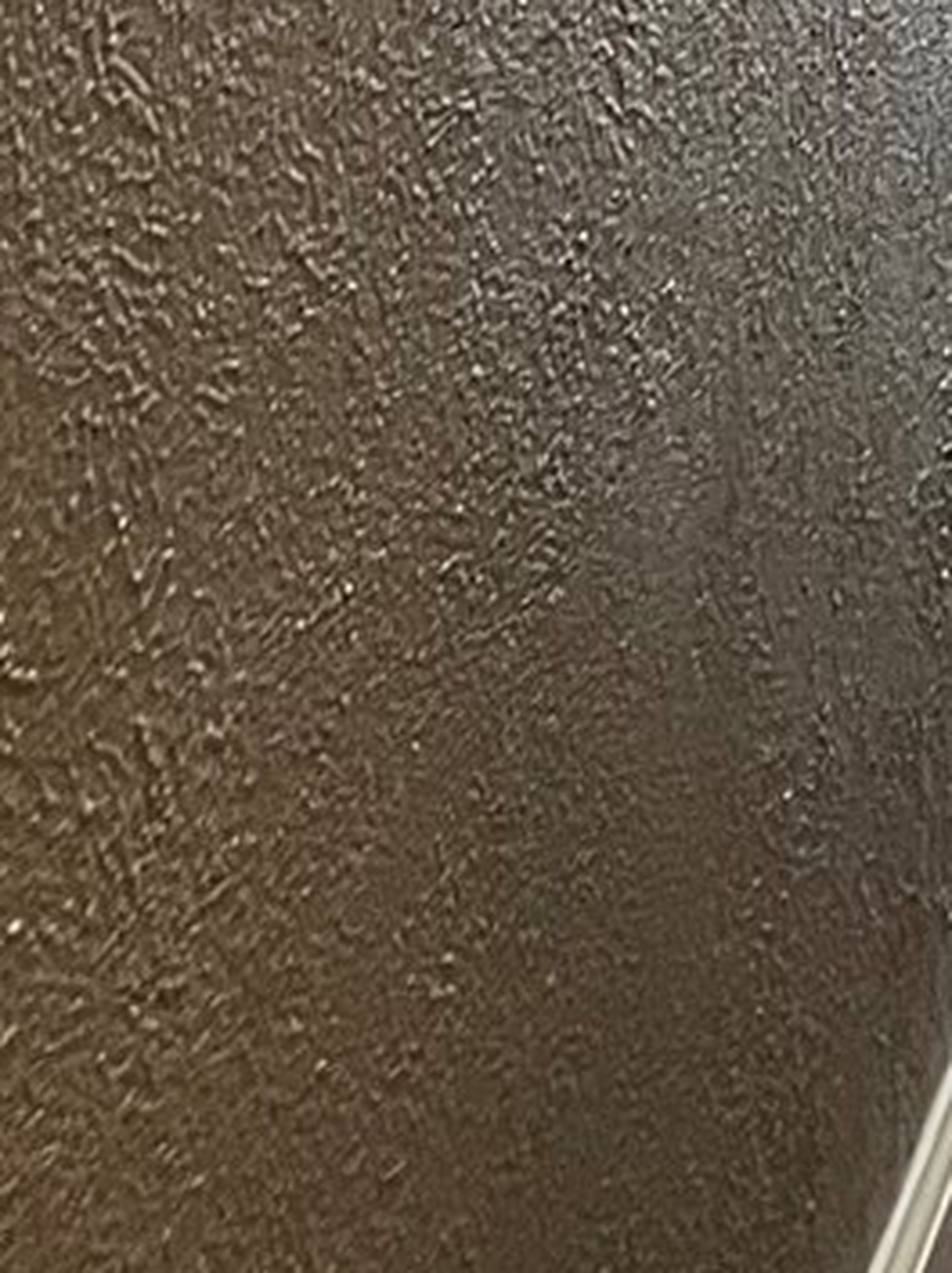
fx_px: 5547
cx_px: 1879
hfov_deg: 9.2
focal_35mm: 151
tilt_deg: -11.1
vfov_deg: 11.9
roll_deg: -1.4
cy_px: -1172
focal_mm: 5.7
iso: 100
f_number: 1.5
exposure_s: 1/60
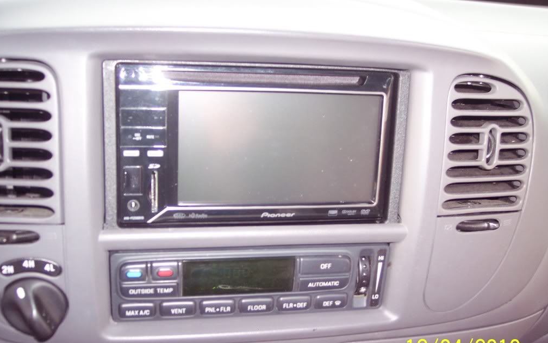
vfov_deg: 30.5
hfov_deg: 47.2
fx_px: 627
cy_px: 191
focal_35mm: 42
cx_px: 273
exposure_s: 1/60
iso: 140
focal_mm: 8
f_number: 2.8
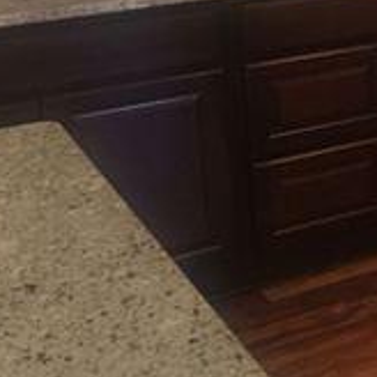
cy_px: 9
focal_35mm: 100
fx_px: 1232
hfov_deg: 14.8
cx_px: 708
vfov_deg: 17.0
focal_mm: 4.15
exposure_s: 1/15
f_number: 2.2
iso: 64
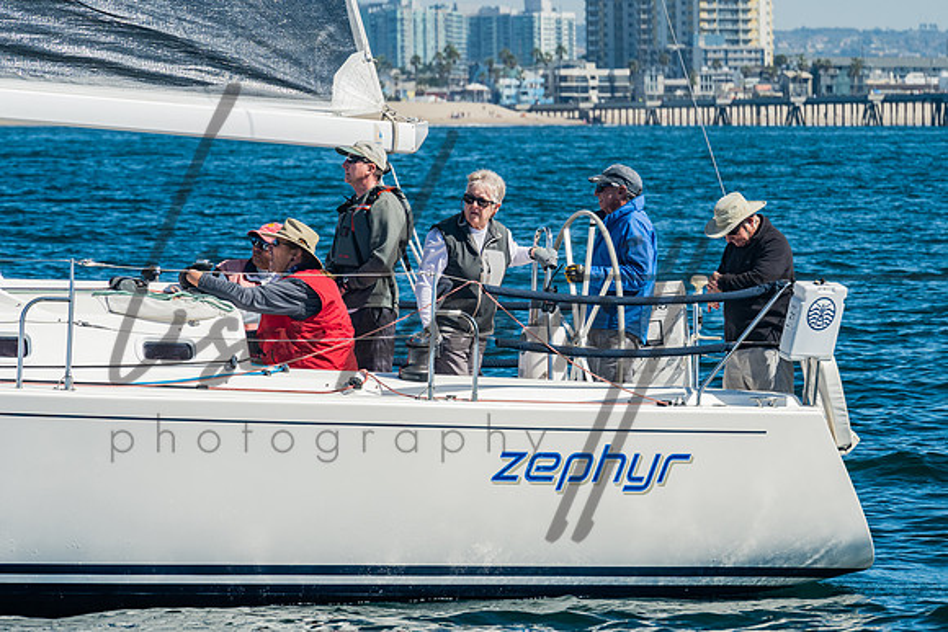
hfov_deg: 7.1
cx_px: 495
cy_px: 255
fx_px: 7591
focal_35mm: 288
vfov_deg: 4.8
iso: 400
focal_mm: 200
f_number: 10
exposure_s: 1/320
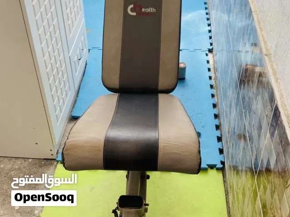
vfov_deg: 53.1
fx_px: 218
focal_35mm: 26
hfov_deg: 67.3
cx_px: 145
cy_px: 108
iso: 32
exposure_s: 1/327
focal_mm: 4.25
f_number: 1.8
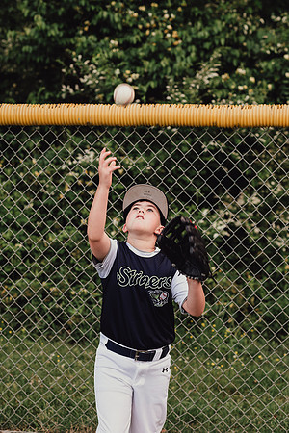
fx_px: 1023
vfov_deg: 23.9
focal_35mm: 85
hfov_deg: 16.1
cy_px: 216
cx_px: 144
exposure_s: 1/320
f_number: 4
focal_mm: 85
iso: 200
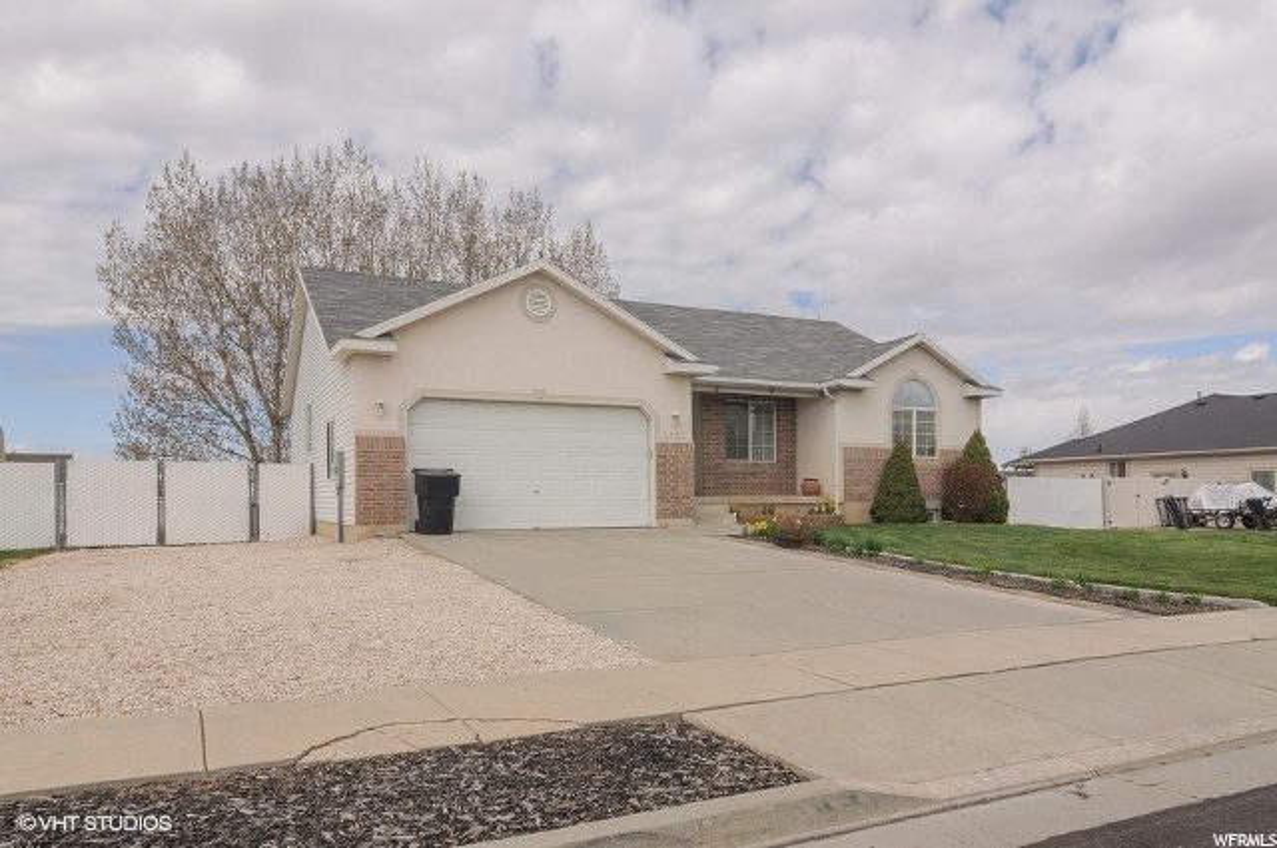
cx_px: 638
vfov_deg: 53.0
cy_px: 424
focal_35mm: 24
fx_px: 850
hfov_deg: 73.8
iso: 200
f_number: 9
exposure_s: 1/320
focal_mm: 16
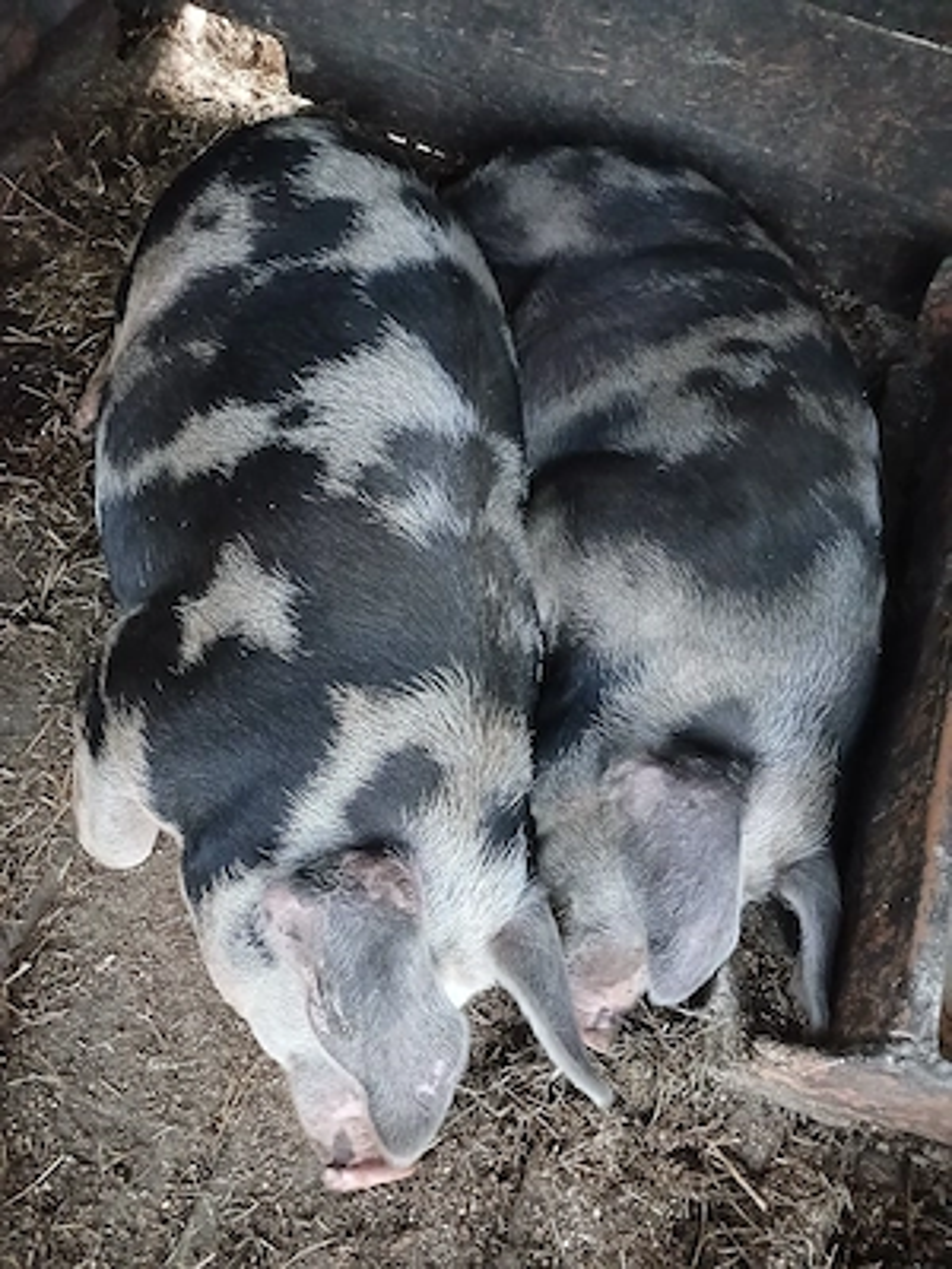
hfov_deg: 51.4
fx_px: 990
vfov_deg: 65.3
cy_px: 634
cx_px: 476
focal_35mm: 27
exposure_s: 1/14.3
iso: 1000
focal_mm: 3.98
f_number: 1.8
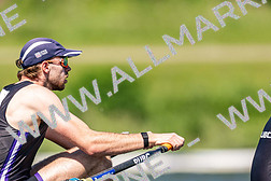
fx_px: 10403
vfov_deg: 1.0
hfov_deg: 1.5
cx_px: 139
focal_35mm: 1382
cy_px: 148
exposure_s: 1/2500
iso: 220
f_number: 4
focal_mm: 600
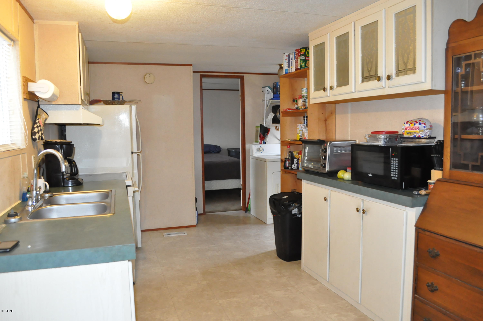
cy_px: 160
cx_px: 242
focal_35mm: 27
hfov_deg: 67.4
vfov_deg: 47.8
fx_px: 362
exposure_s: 1/80
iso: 2500
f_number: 5.6
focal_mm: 18
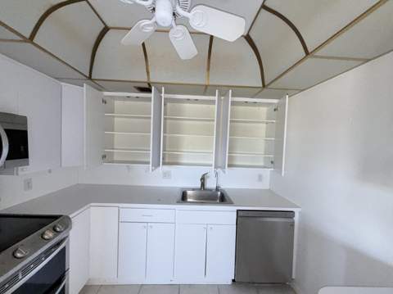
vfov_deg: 85.6
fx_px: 159
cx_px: 196
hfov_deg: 102.1
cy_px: 147
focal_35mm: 14
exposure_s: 1/97
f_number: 2.2
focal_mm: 2.22
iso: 160
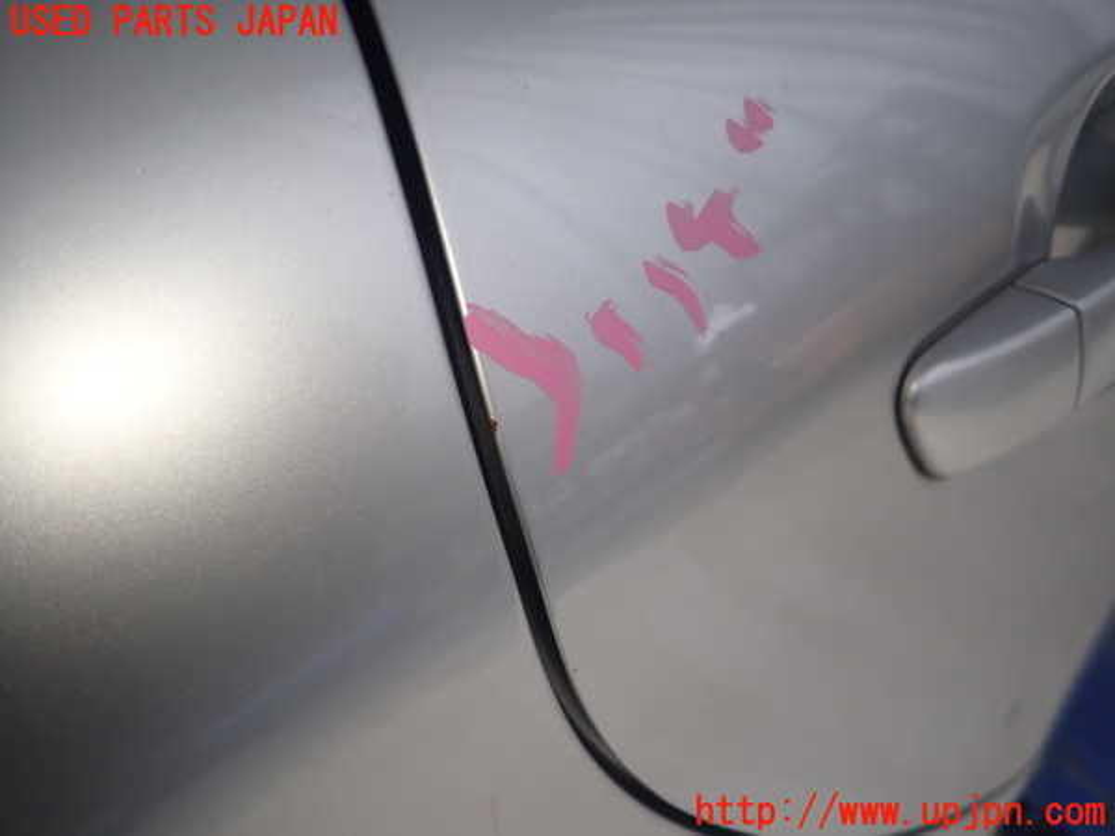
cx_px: 558
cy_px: 418
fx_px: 805
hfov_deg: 69.4
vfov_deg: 54.9
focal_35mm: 25
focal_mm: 4.5
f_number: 2
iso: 100
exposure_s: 1/80
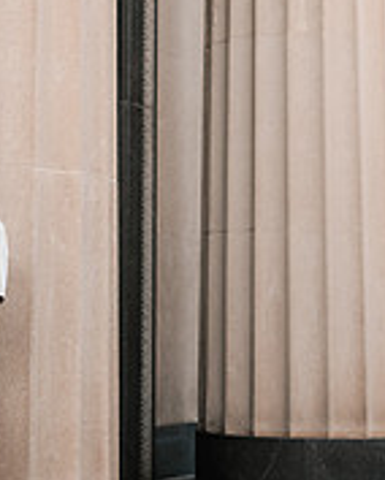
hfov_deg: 13.0
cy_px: -100
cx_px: 146
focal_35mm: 119
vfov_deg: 15.5
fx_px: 1692
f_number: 2
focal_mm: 50
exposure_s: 1/200
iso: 100
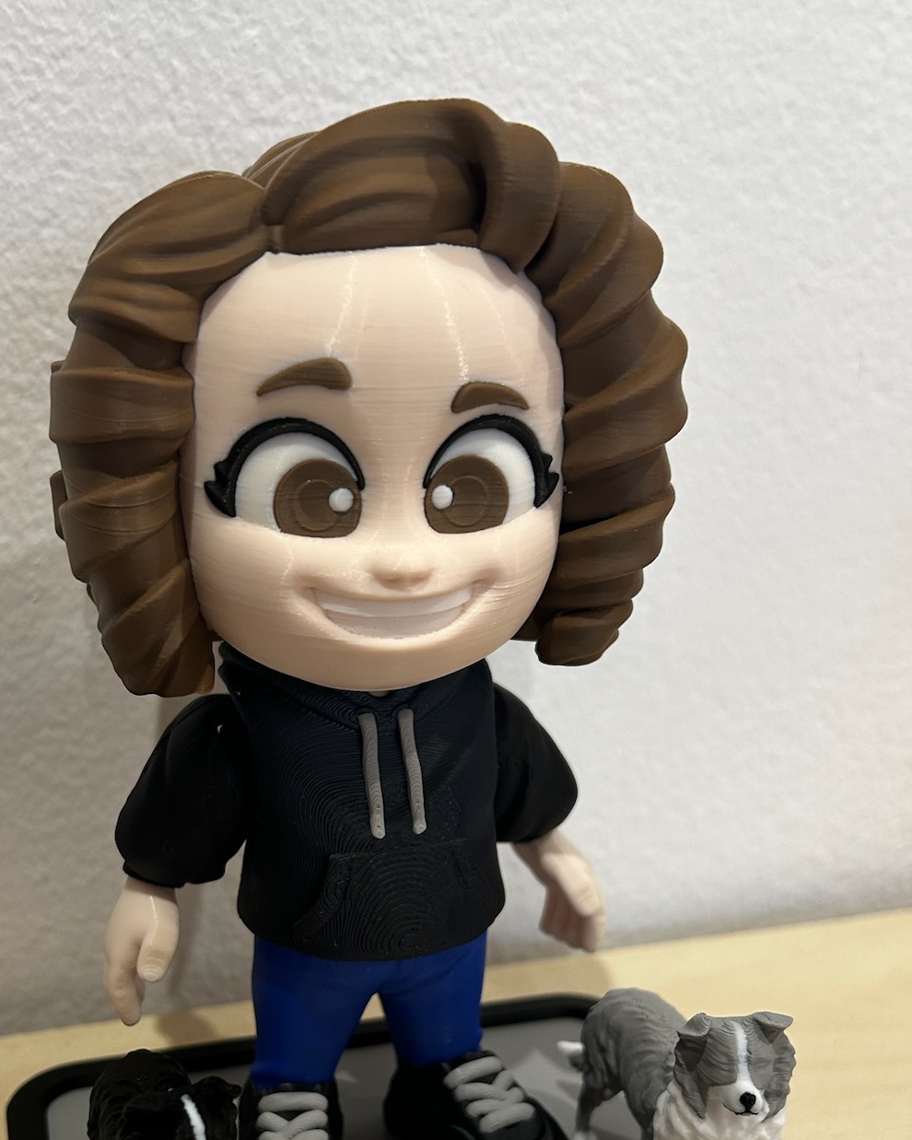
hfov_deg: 35.6
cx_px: 381
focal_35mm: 42
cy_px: 826
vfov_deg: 42.7
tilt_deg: -23.7
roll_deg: -0.6
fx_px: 1417
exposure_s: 1/50
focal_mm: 5.7
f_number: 1.5
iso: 80
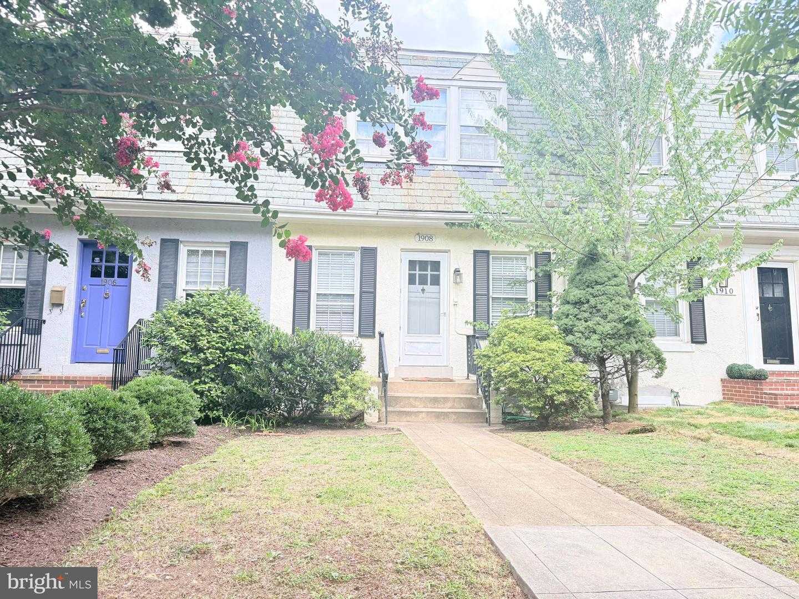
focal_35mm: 24
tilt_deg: +7.5
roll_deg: -1.0
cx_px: 400
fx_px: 554
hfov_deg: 71.6
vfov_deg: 56.8
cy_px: 300
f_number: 1.78
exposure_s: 1/353
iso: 100
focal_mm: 6.76
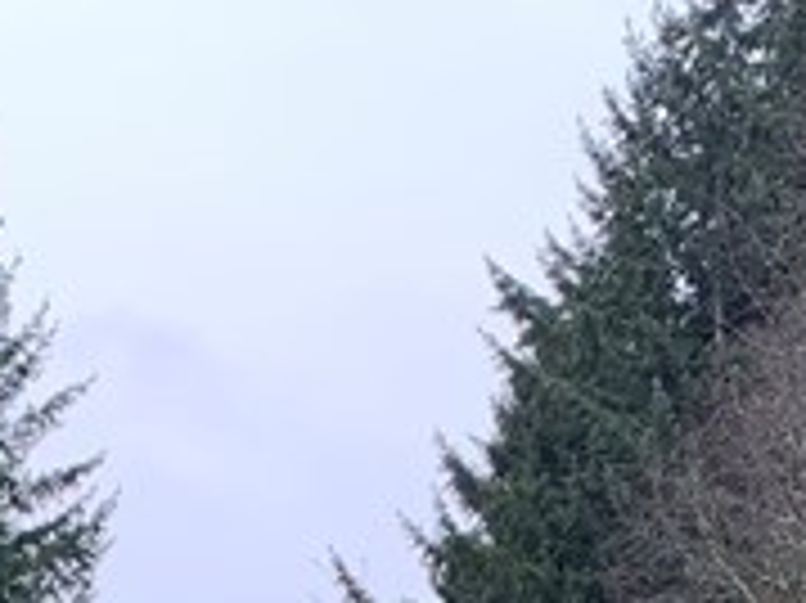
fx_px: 3467
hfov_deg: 13.2
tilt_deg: -0.7
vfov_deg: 8.8
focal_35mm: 149
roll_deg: -0.8
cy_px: 1575
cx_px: 153
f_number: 1.8
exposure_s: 1/222
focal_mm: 4.25
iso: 25
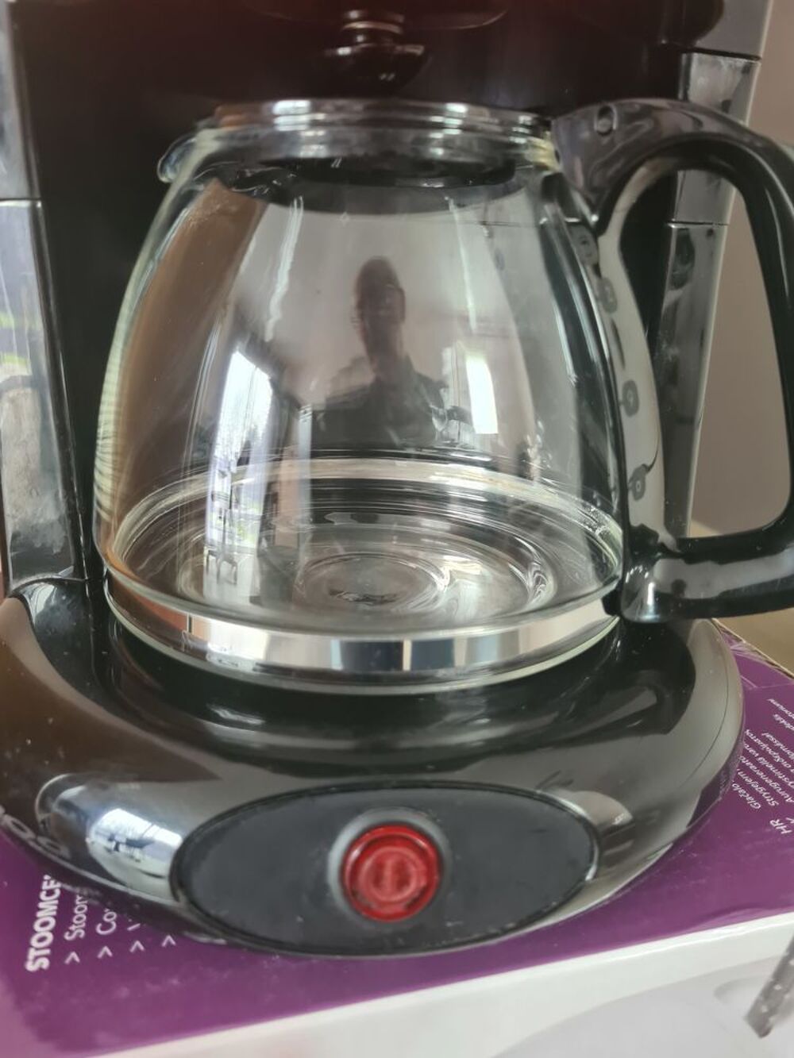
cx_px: 397
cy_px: 529
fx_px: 795
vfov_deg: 67.3
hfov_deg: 53.1
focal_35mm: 26
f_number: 1.8
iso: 250
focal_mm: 5.4
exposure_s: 1/50
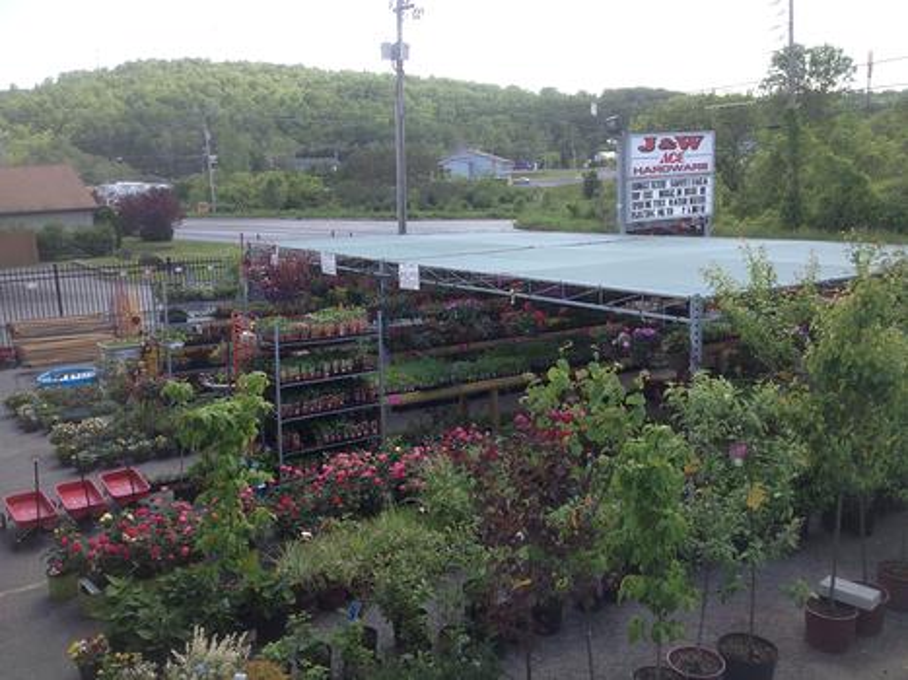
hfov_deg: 52.6
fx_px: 918
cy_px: 340
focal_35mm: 35
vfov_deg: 40.7
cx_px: 454
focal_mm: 4.28
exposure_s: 1/480
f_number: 2.4
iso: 64
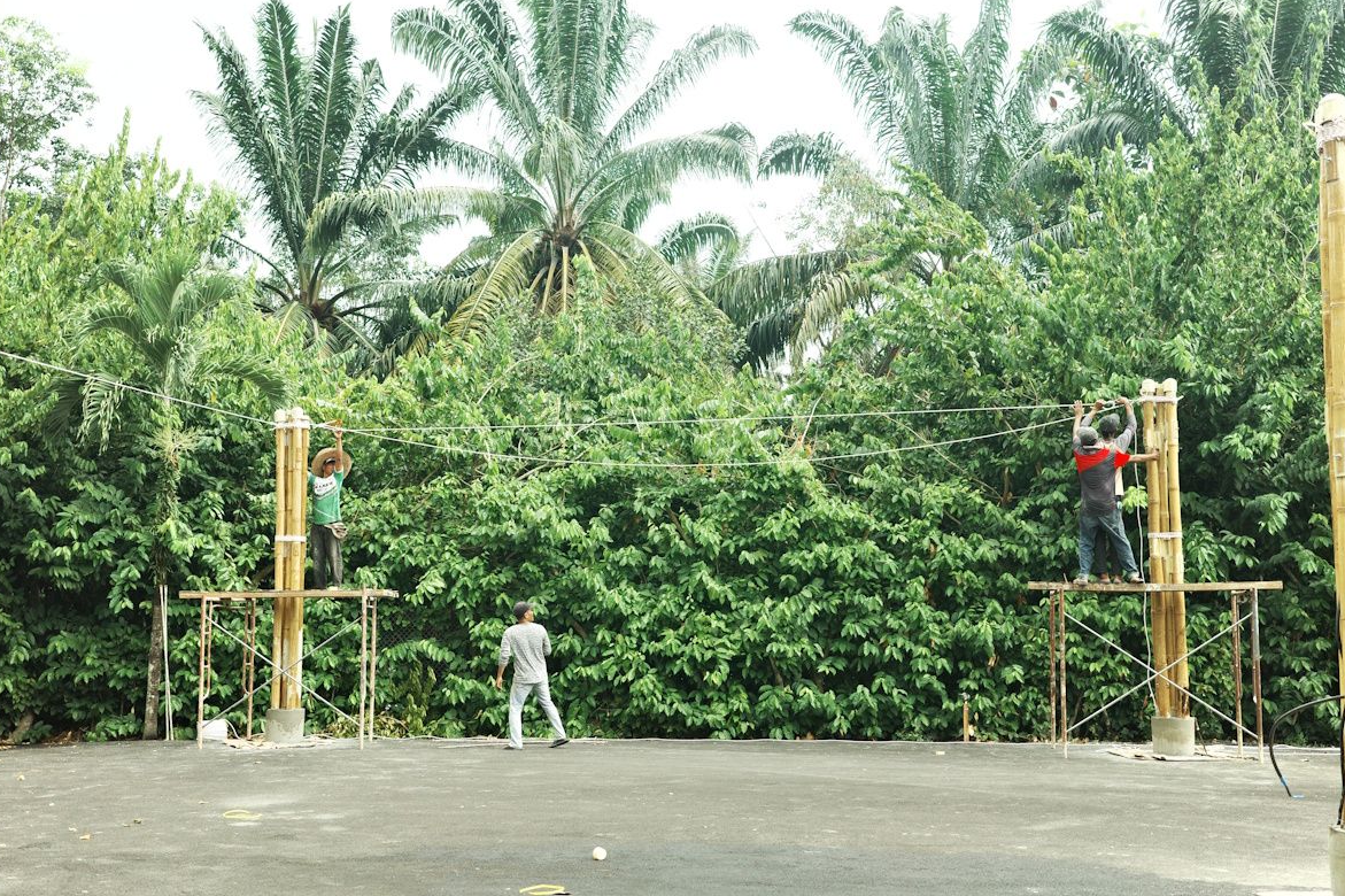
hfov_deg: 47.4
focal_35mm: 41
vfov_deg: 32.6
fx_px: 1531
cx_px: 675
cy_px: 455
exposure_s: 1/500
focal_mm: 26
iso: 640
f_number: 2.8
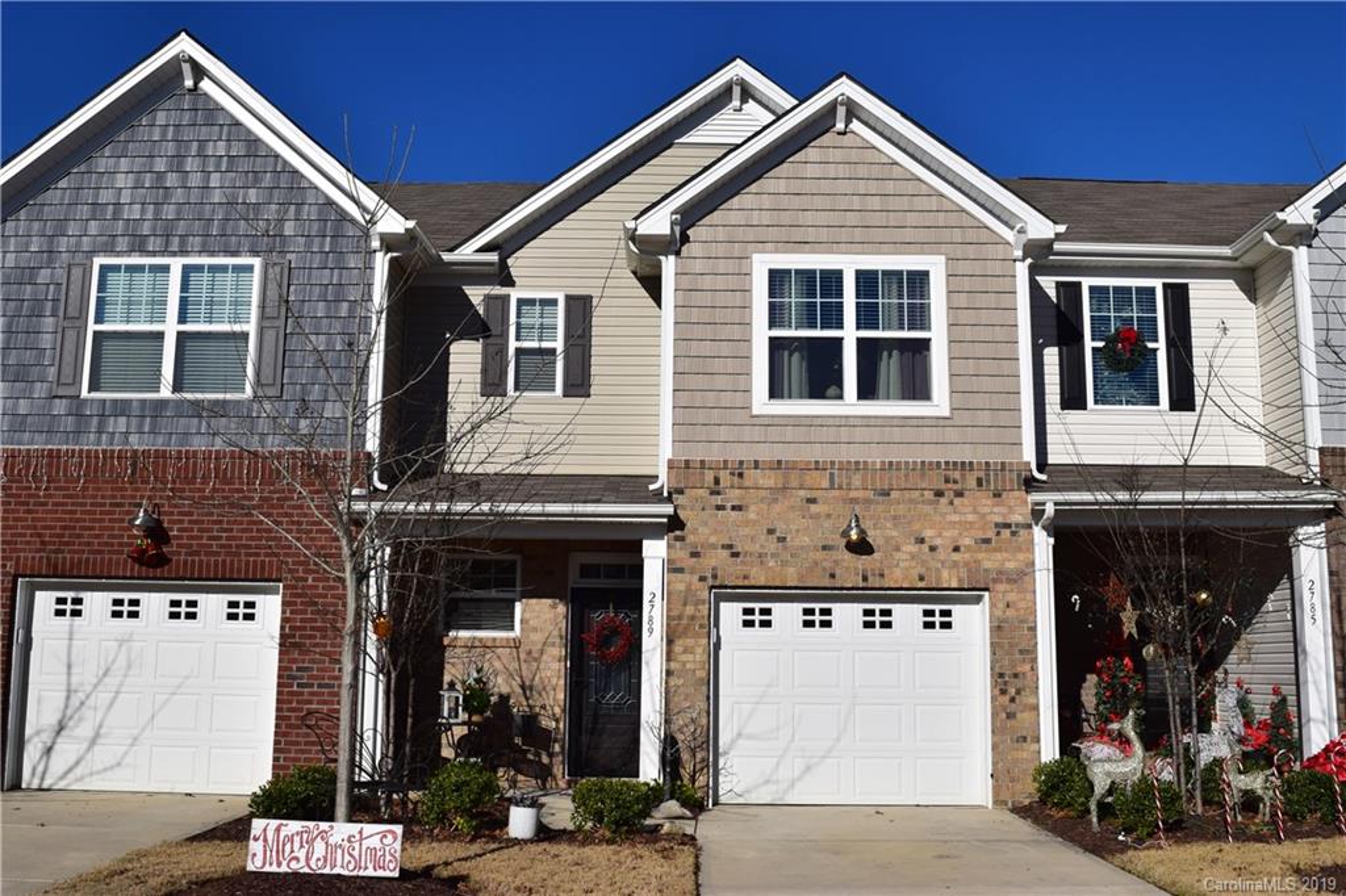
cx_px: 673
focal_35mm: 36
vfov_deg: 36.8
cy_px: 448
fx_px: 1345
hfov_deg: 53.1
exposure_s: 1/640
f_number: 11
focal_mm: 24
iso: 200
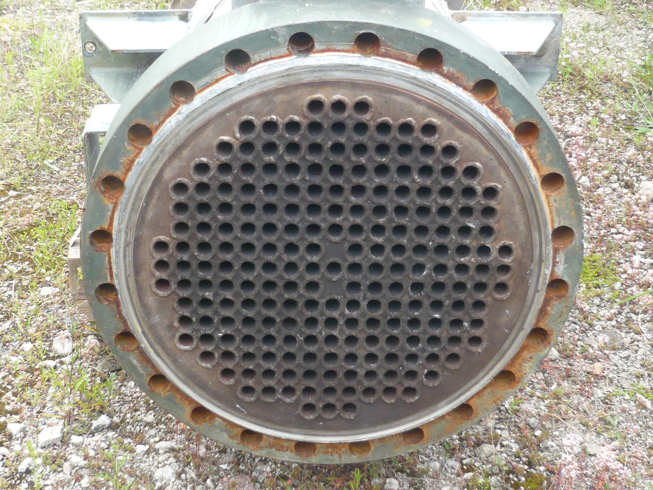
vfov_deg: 22.6
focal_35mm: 65
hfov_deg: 29.8
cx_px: 326
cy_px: 245
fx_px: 1226
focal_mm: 7
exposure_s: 1/320
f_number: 3.4
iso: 200
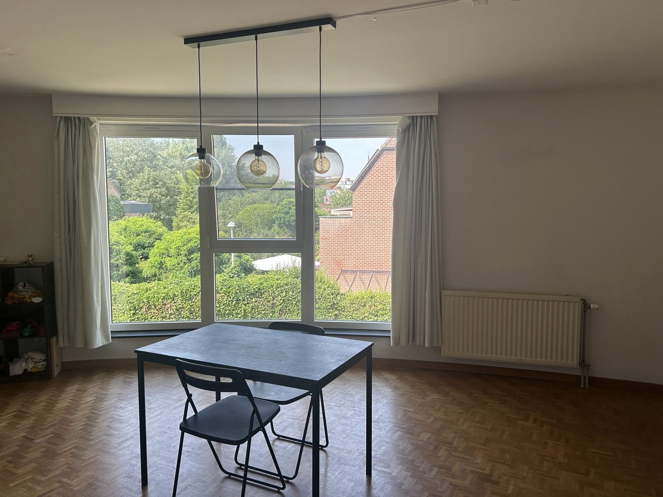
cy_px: 248
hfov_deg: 67.3
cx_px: 332
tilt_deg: -5.4
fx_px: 498
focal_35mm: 26
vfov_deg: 53.1
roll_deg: +0.0
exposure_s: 1/389
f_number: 1.5
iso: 50
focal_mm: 5.7
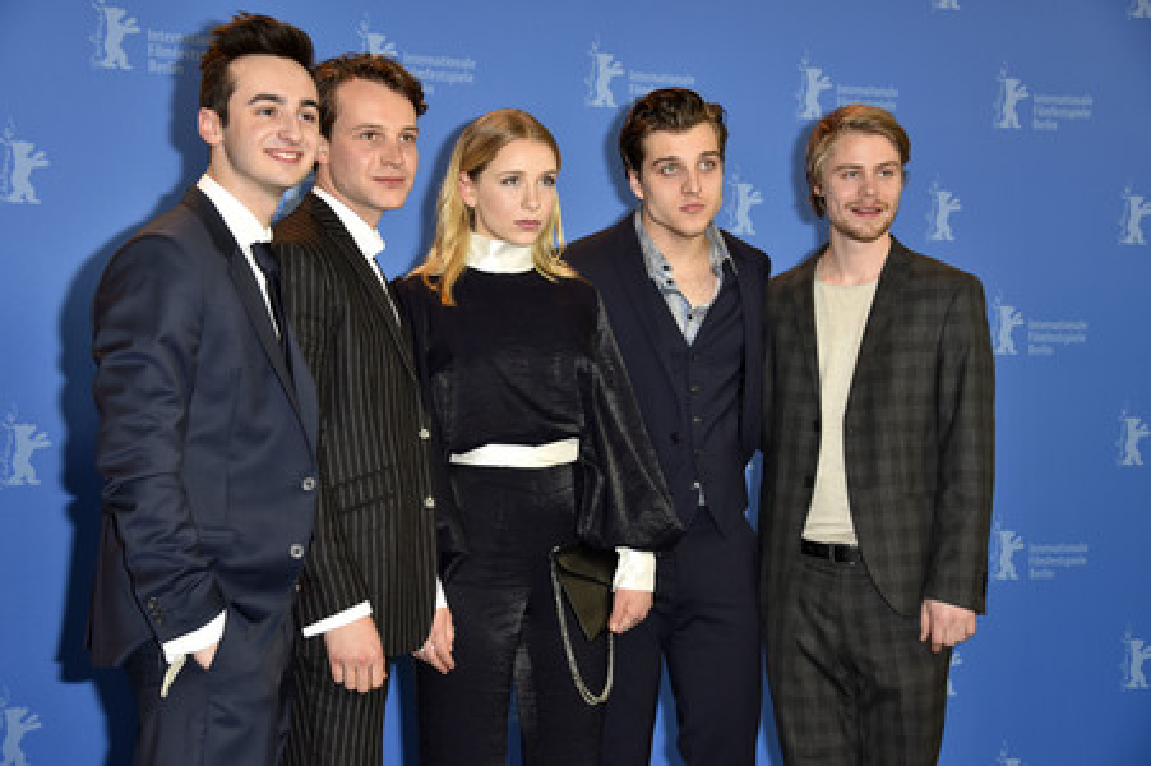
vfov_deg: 20.9
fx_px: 2077
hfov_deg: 31.0
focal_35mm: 65
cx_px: 576
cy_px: 383
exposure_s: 1/125
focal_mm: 65
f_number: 5.6
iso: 500
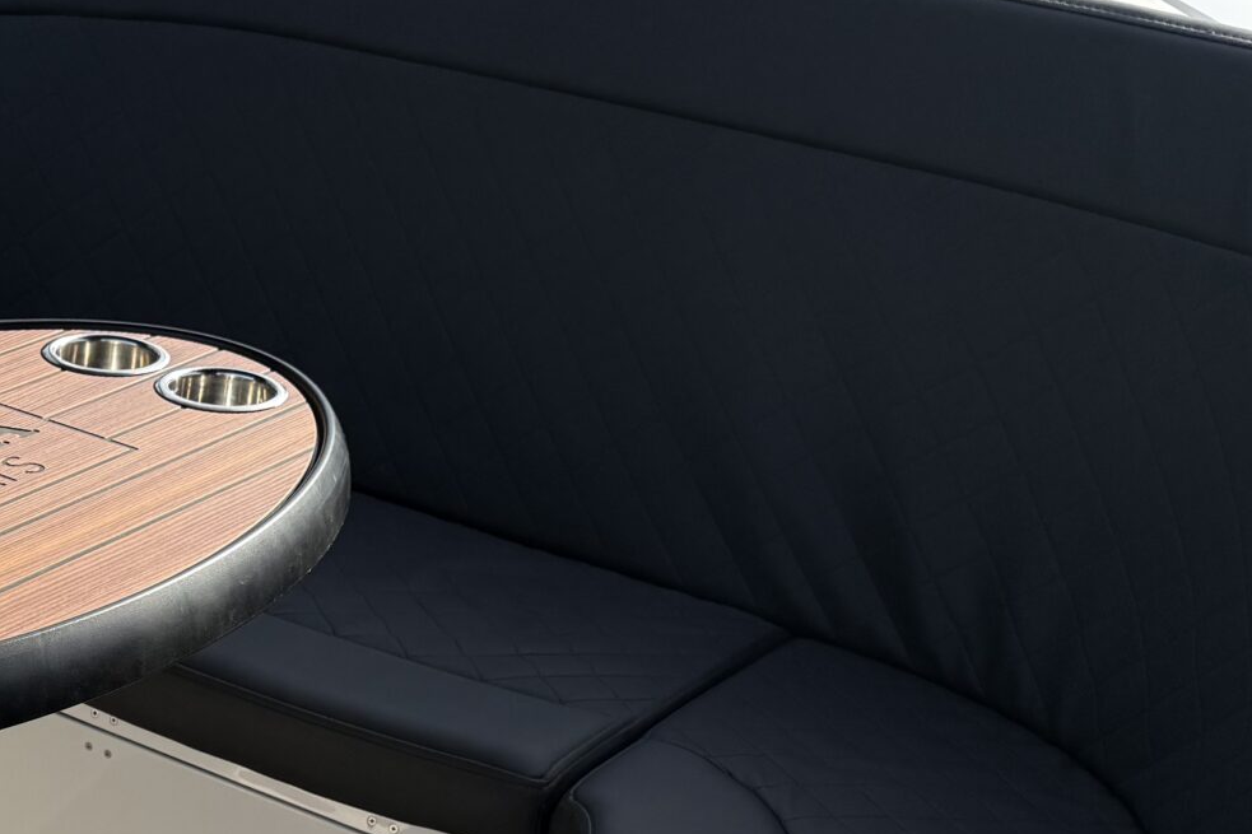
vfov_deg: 19.9
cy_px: 932
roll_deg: -3.5
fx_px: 2260
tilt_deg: -31.9
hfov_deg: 27.8
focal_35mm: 65
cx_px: -185
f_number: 1.78
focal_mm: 6.76
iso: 80
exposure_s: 1/3021
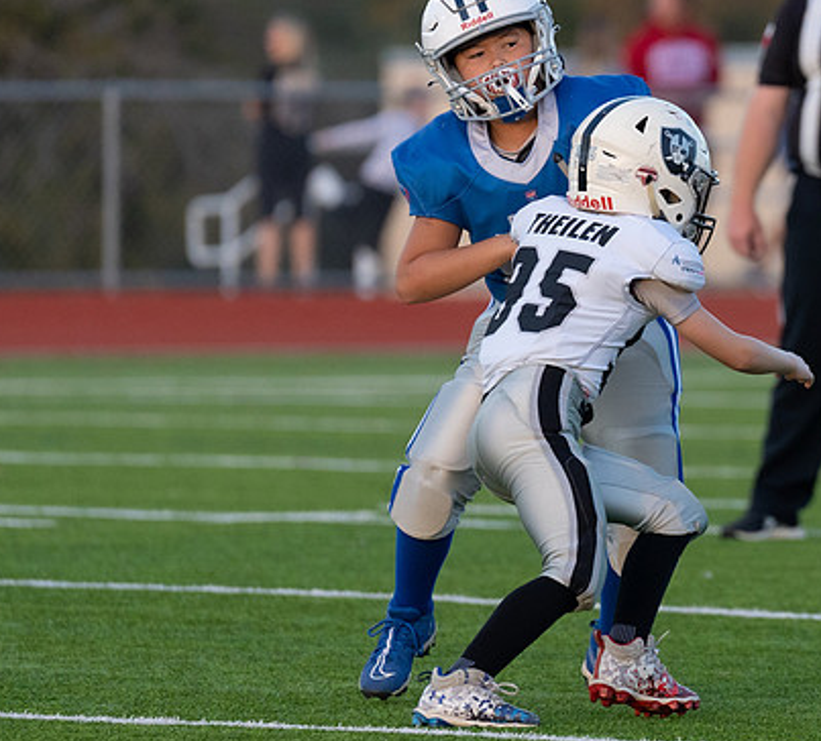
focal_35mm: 600
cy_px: 324
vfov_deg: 2.8
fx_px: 15341
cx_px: 775
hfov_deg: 3.1
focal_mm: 200
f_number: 2.8
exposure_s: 1/1250
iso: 800
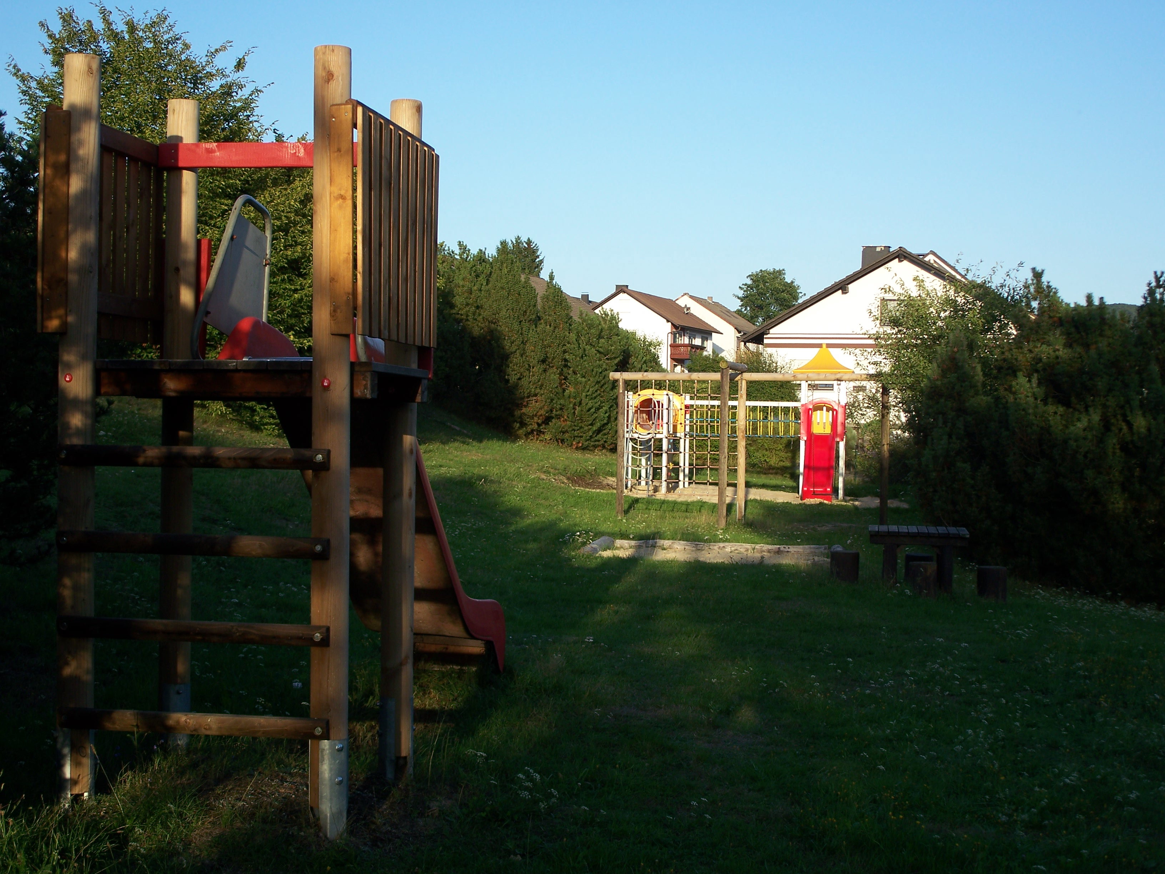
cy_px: 437
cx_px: 582
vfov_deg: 28.6
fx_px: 1716
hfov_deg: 37.5
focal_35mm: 51
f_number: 3.2
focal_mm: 10.7
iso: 64
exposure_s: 1/500
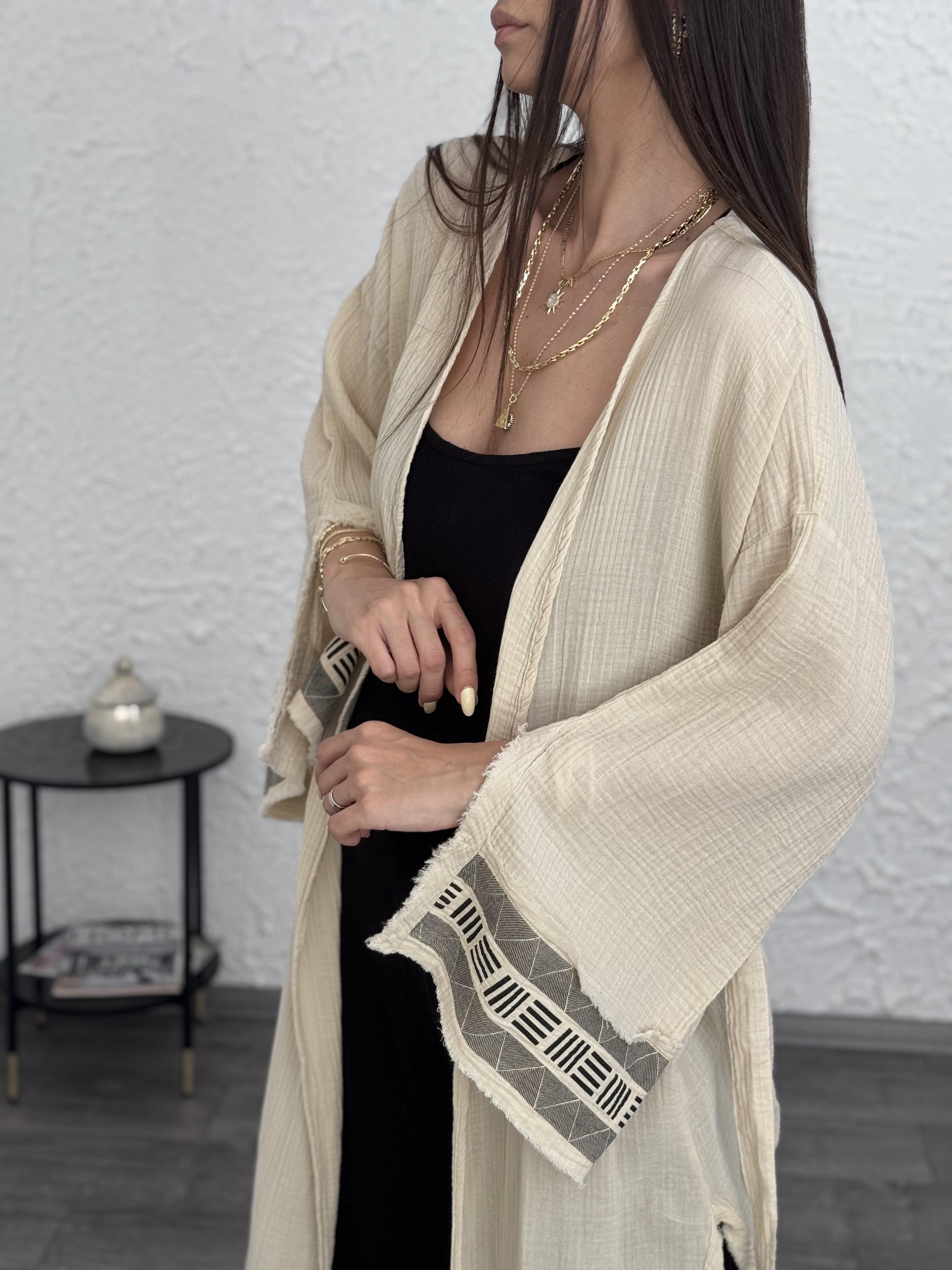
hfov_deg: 30.3
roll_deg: -0.3
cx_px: 476
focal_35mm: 48
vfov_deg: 39.7
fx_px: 1760
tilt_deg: -12.6
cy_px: 635
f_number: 1.78
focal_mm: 6.76
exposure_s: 1/229
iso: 64
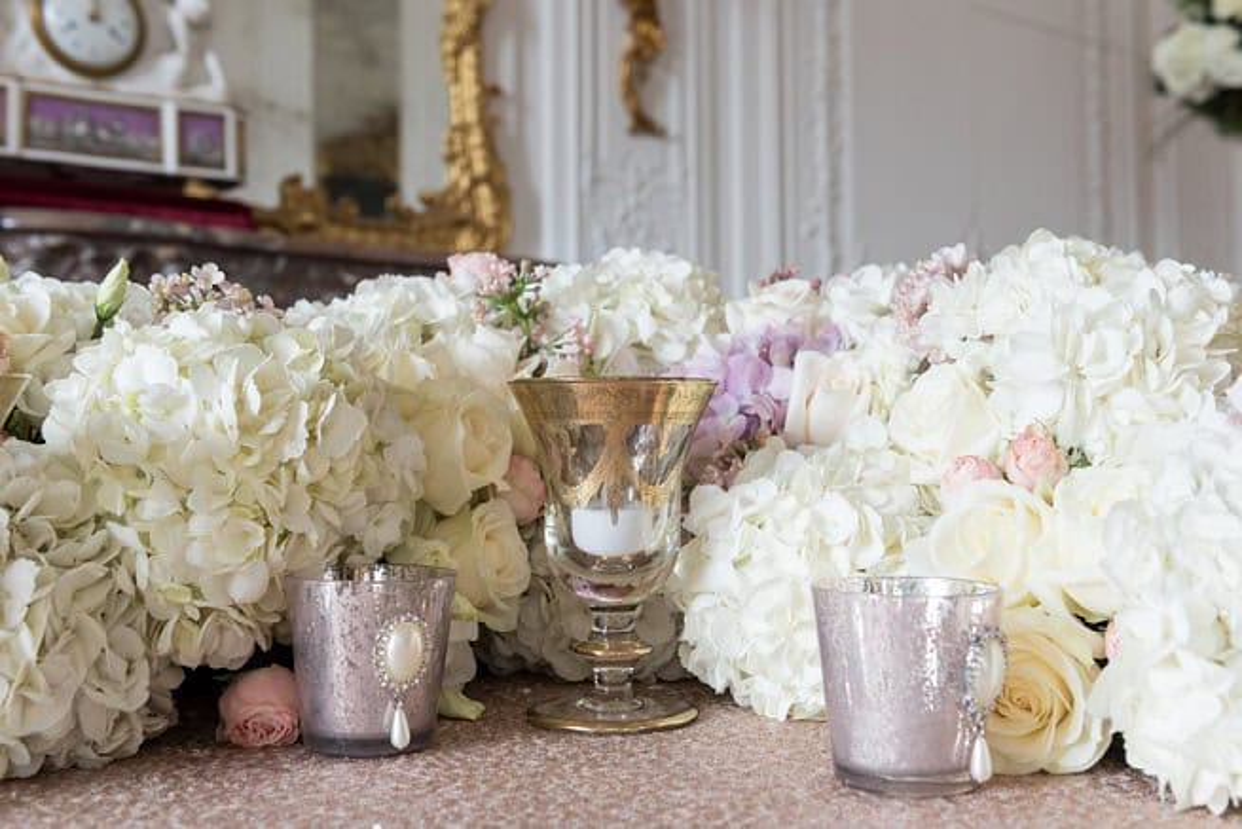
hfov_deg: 48.4
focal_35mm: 40
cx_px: 621
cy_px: 414
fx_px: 1380
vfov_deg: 33.4
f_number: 6.3
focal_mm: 40
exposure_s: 1/100
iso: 400
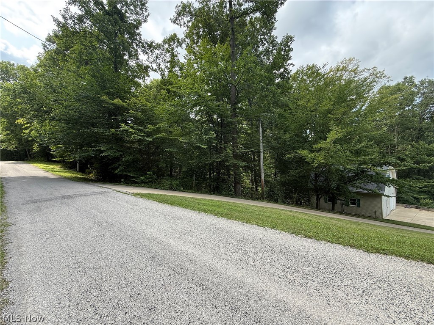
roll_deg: +1.7
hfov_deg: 102.1
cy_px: 162
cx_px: 217
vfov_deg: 85.7
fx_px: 176
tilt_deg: +0.7
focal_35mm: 14
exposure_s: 1/270
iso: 50
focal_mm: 2.22
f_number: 2.2
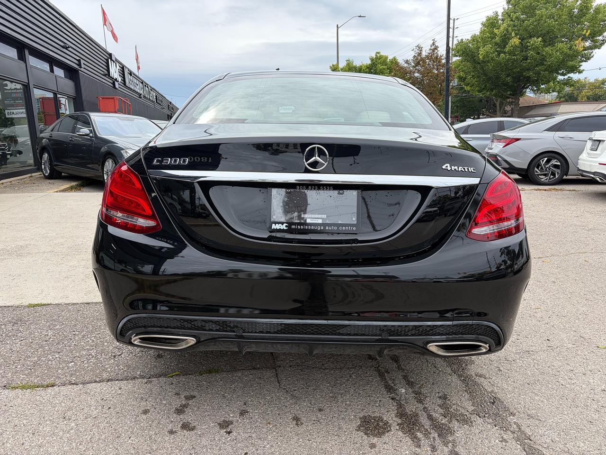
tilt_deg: -11.3
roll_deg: +1.4
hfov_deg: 67.3
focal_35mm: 26
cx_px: 303
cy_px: 228
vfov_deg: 53.1
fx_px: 455
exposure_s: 1/1550
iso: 50
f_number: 1.6
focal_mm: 5.96
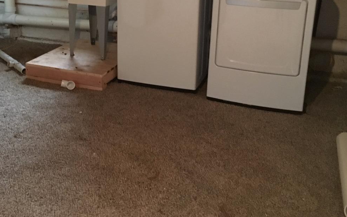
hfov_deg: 44.0
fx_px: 426
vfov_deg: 27.8
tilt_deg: -13.8
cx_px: 129
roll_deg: -0.6
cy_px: 35
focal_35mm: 45
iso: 320
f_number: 2.2
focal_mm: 4.15
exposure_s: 1/15
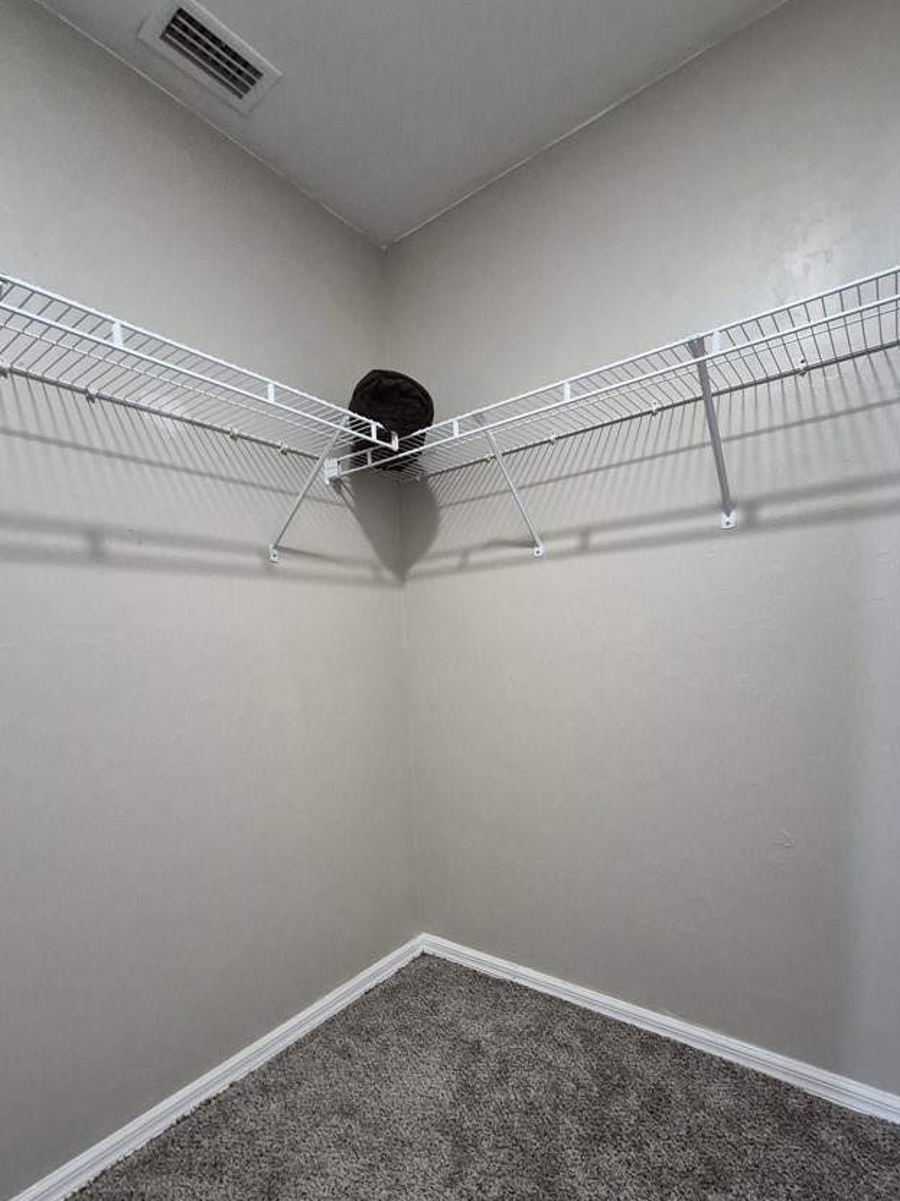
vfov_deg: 93.7
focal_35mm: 16
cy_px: 699
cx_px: 438
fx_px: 555
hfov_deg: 78.1
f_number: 2.2
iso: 800
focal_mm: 1.74
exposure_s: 1/60
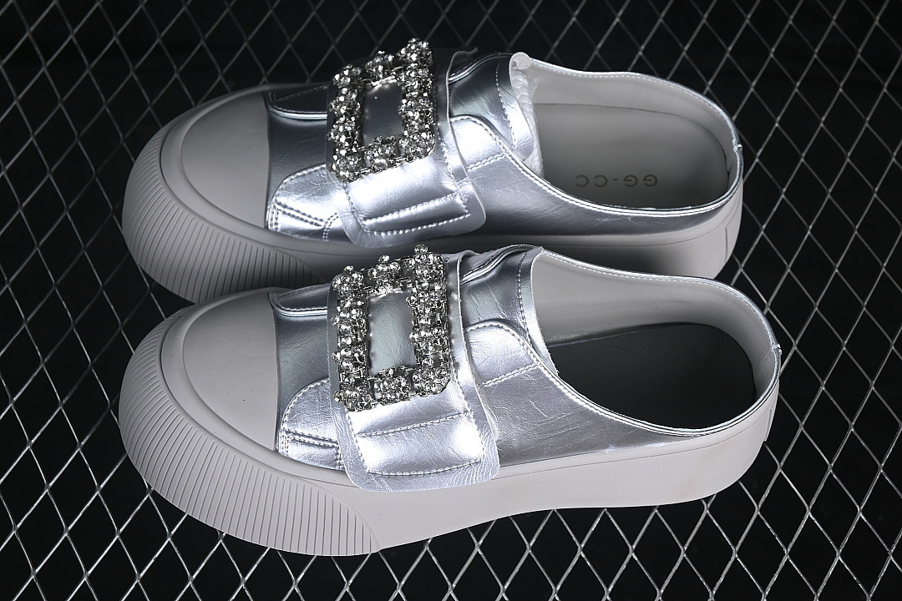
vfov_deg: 18.2
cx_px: 451
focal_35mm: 75
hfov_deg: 27.0
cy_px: 300
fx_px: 1879
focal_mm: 50
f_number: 7.1
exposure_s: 1/80
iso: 160
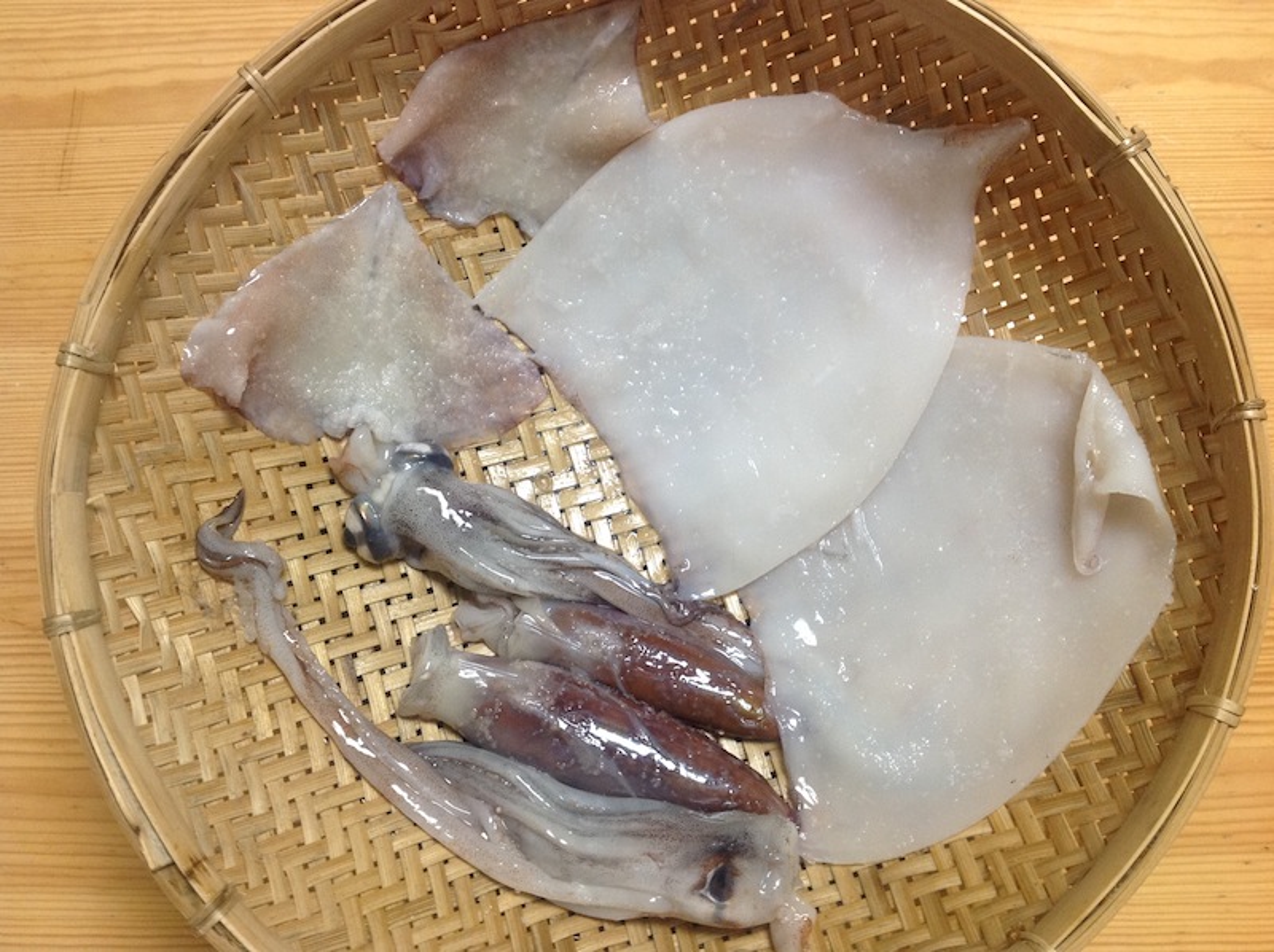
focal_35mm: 35
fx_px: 1287
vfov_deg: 40.6
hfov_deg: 52.7
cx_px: 637
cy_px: 476
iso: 100
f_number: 2.4
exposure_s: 1/17
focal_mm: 4.28
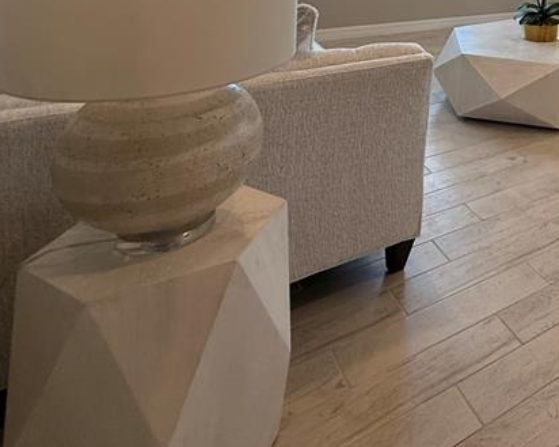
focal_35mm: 34
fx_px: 562
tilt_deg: -3.9
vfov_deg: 35.9
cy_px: -61
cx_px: 661
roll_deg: -5.1
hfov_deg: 39.4
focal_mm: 2.22
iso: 100
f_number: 2.2
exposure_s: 1/120
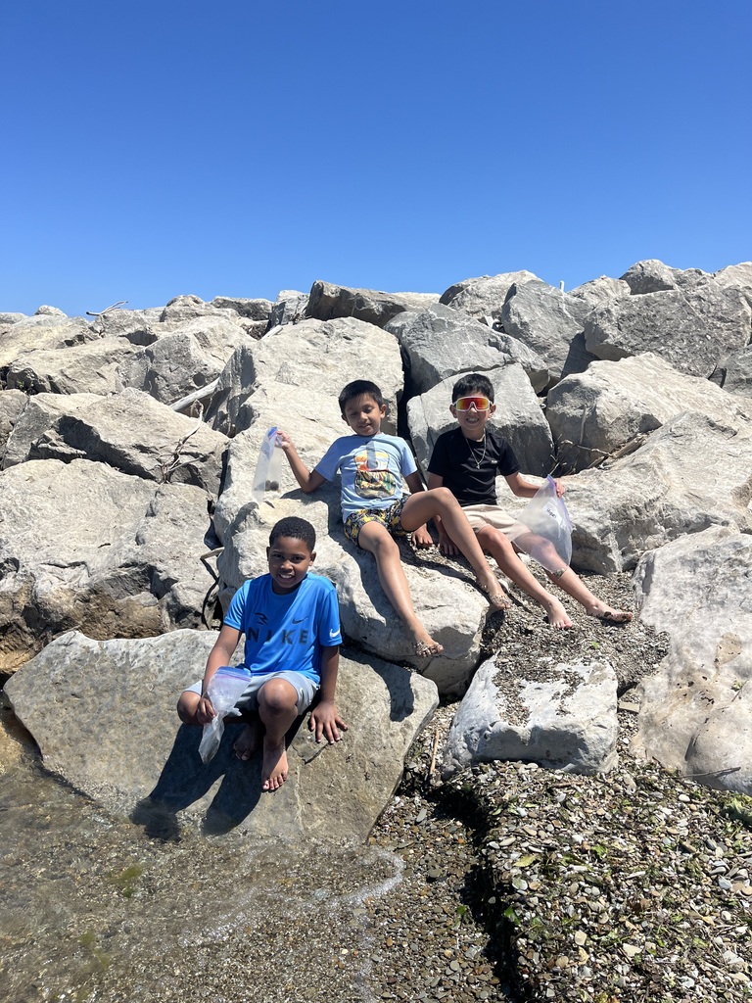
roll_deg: -1.5
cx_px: 376
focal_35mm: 26
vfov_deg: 67.3
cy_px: 502
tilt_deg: -7.4
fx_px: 753
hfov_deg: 53.1
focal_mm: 5.1
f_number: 1.6
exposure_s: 1/4149
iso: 50
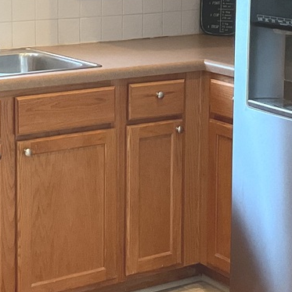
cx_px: 67
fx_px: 945
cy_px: 26
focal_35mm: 99
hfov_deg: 17.4
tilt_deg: -5.9
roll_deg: +0.3
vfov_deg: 17.3
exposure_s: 1/60
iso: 100
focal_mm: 3
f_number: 1.8
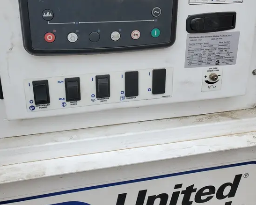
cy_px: 52
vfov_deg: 42.1
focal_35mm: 34
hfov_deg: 52.8
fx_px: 258
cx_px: 128
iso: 50
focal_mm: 4.3
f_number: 2.4
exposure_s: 1/540
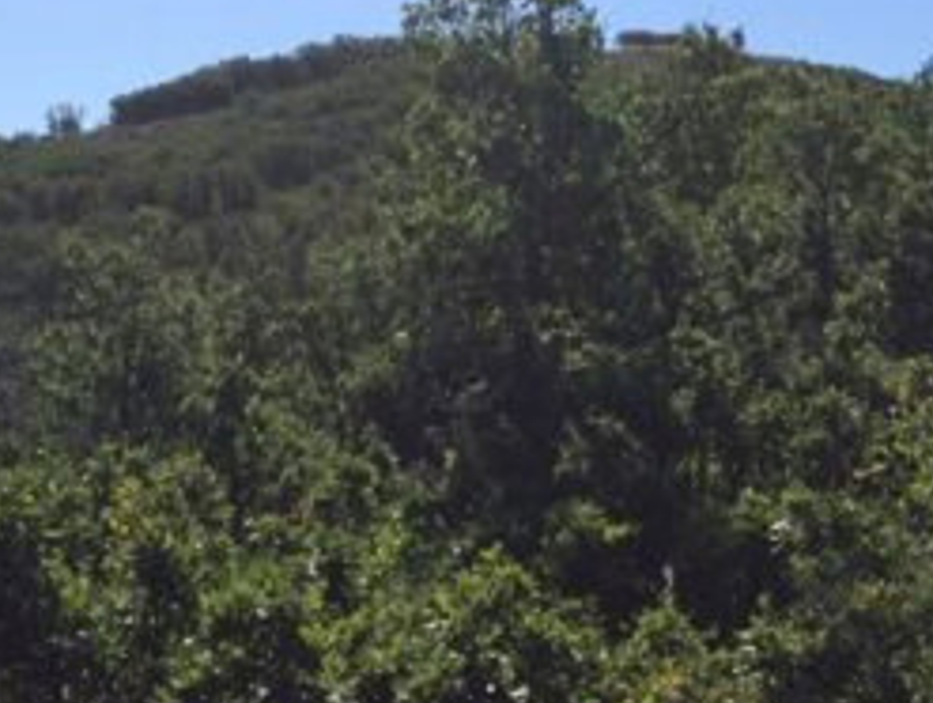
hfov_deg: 25.9
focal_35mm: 75
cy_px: 548
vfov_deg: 19.5
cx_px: 340
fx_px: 2024
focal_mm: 4.15
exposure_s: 1/3731
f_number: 2.2
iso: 32
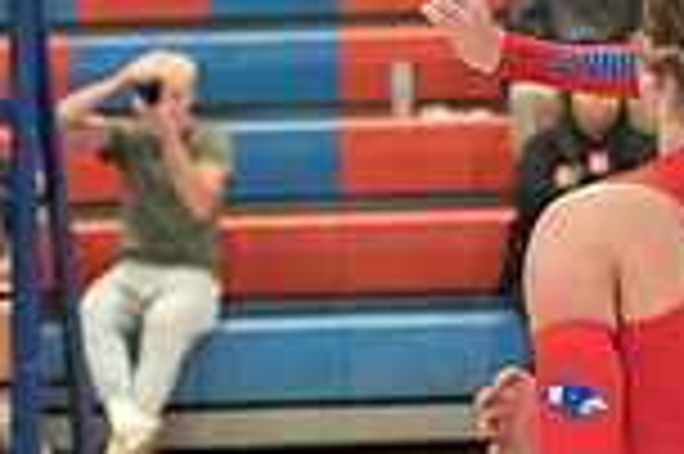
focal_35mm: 316
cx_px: 818
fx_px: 5997
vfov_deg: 4.3
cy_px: -196
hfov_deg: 6.5
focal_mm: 70
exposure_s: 1/1000
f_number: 2.8
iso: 6400
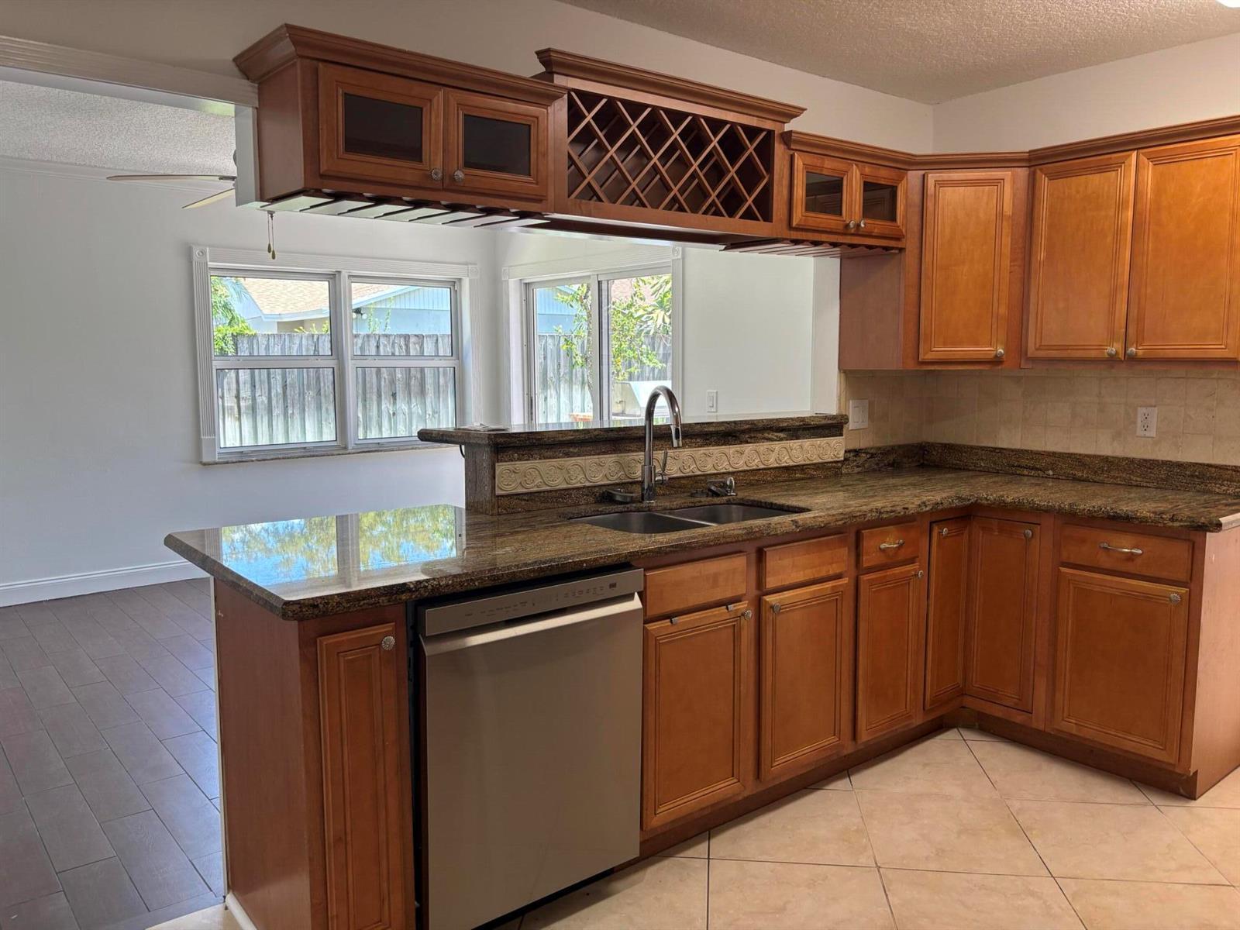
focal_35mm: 26
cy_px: 465
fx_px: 931
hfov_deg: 67.3
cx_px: 620
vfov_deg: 53.1
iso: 64
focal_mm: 5.96
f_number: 1.6
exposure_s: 1/120
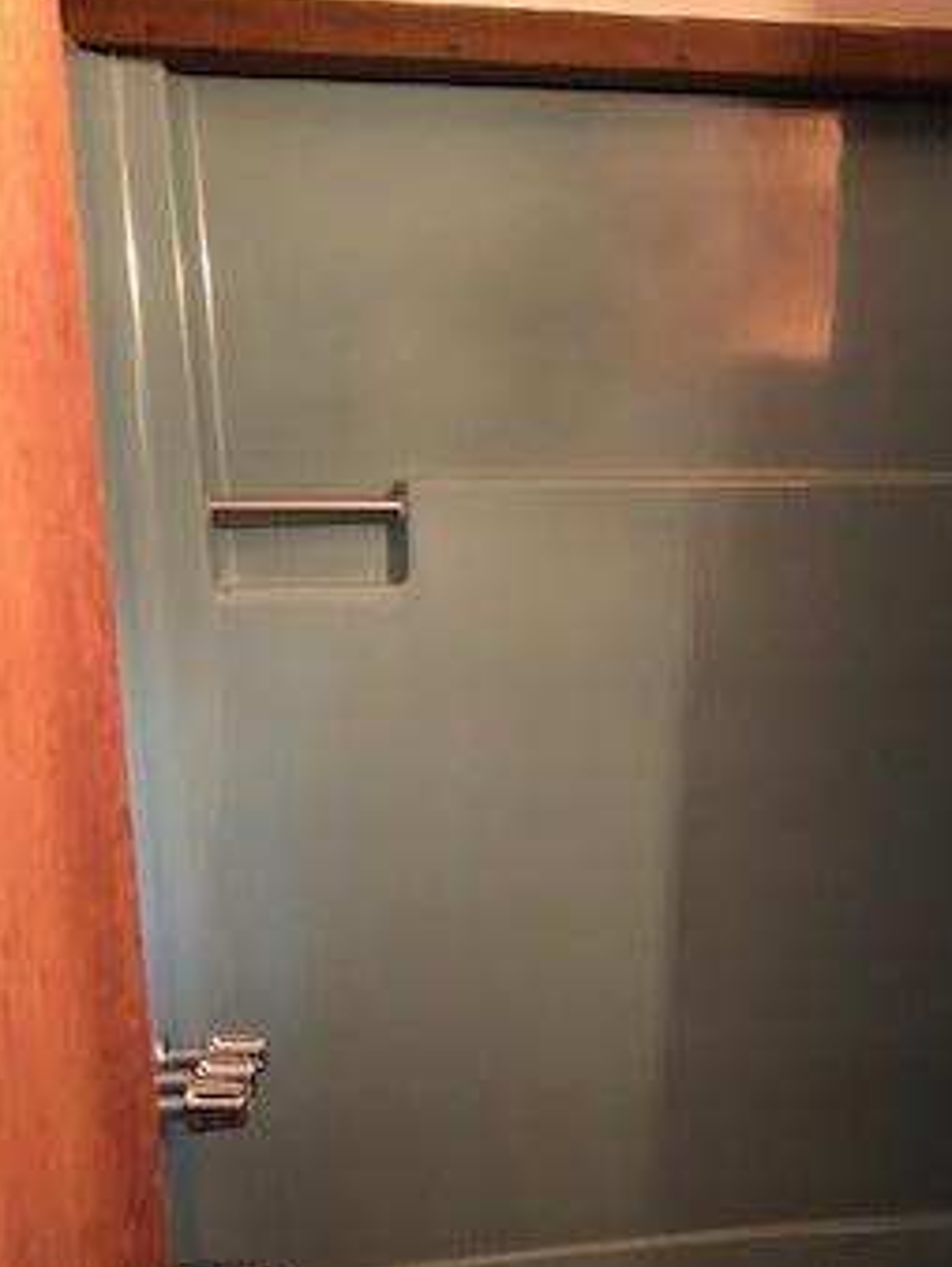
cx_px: 870
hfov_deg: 26.6
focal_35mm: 53
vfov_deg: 35.0
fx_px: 1941
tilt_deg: -14.3
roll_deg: -0.5
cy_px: 1020
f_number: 1.8
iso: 80
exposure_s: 1/4
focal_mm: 3.99
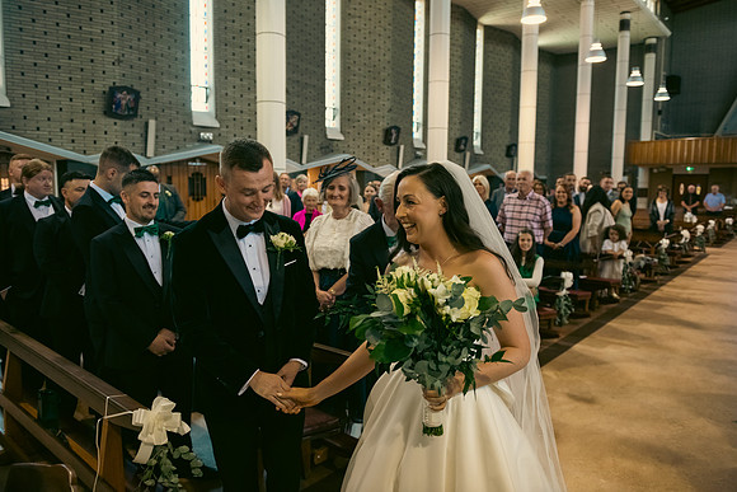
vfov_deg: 49.6
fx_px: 532
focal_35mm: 26
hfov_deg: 69.4
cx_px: 368
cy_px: 246
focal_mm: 26
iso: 1000
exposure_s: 1/160
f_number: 3.5
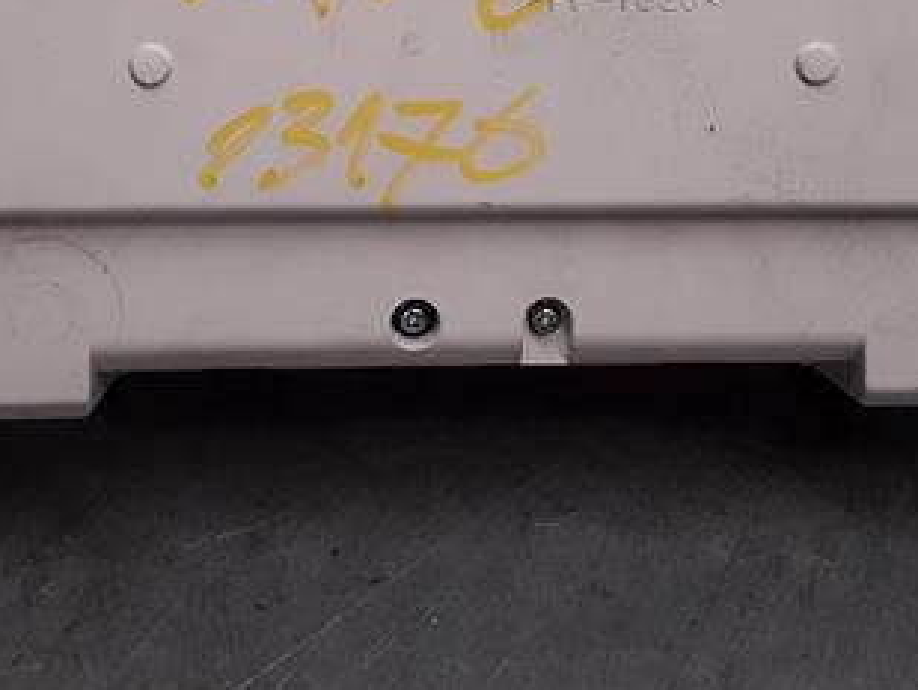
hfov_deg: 33.2
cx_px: 416
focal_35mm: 58
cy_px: 59
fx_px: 1539
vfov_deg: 24.5
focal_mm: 2.91
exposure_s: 1/183
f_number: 1.9
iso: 40
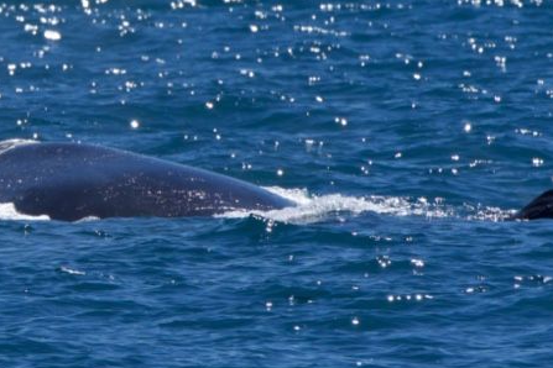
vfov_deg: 1.3
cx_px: 272
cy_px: 130
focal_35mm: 1074
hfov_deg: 1.9
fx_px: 16497
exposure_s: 1/3200
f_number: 8
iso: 640
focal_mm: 600
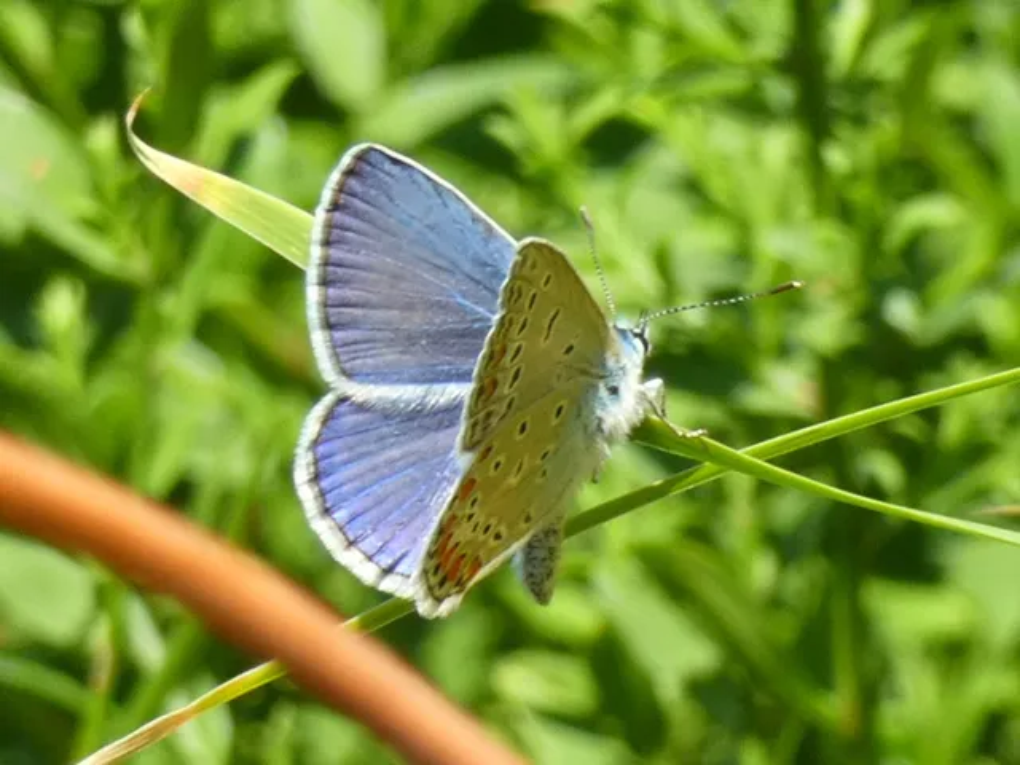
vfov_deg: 7.9
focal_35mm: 189
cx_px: 510
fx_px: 5569
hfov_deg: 10.5
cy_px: 382
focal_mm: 33.9
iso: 80
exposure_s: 1/125
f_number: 5.5
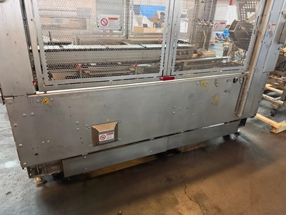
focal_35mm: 24
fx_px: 198
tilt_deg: -22.7
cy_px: 108
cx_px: 143
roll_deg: -1.6
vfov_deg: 56.8
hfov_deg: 71.6
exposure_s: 1/40
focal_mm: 6.76
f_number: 1.78
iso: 800
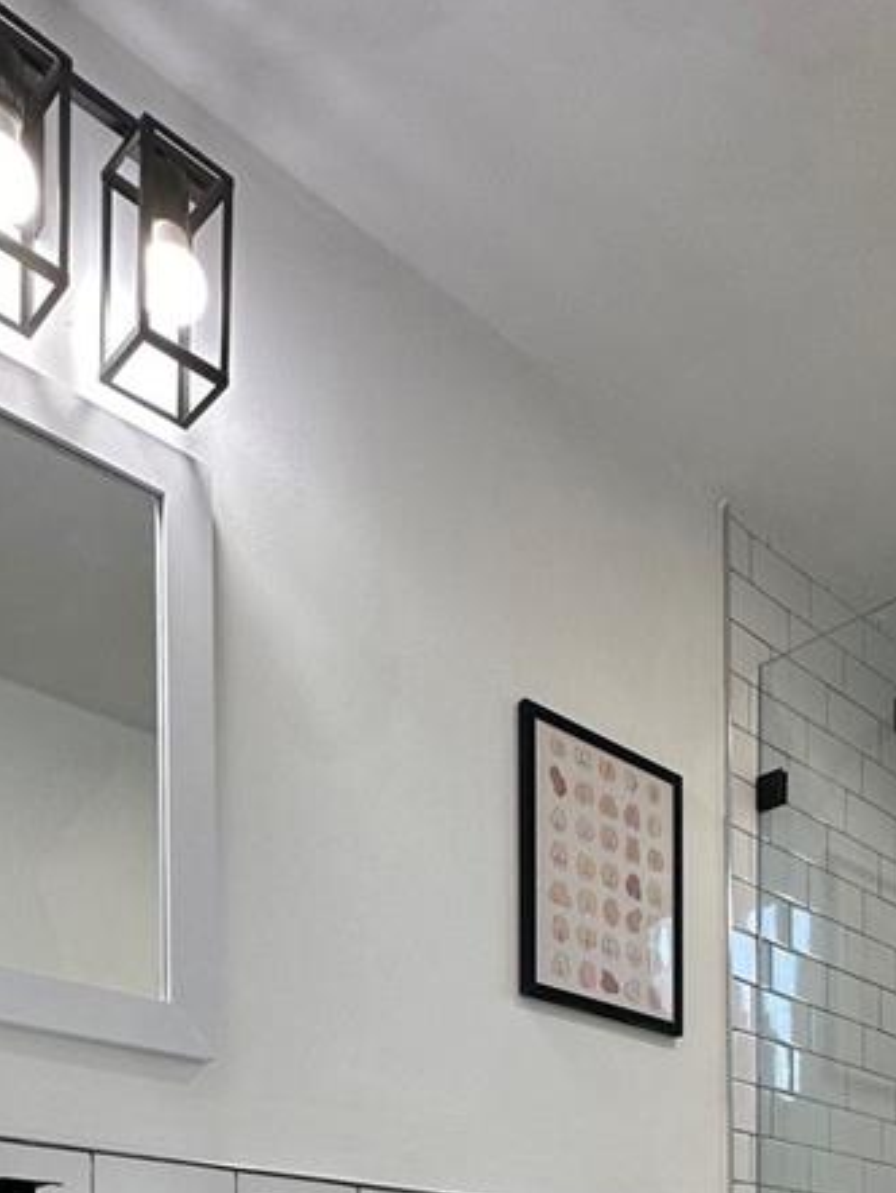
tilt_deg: -1.1
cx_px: 688
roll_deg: -0.7
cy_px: 1414
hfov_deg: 36.7
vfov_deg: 37.6
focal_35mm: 38
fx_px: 1310
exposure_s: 1/120
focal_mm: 2.22
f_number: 2.2
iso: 100
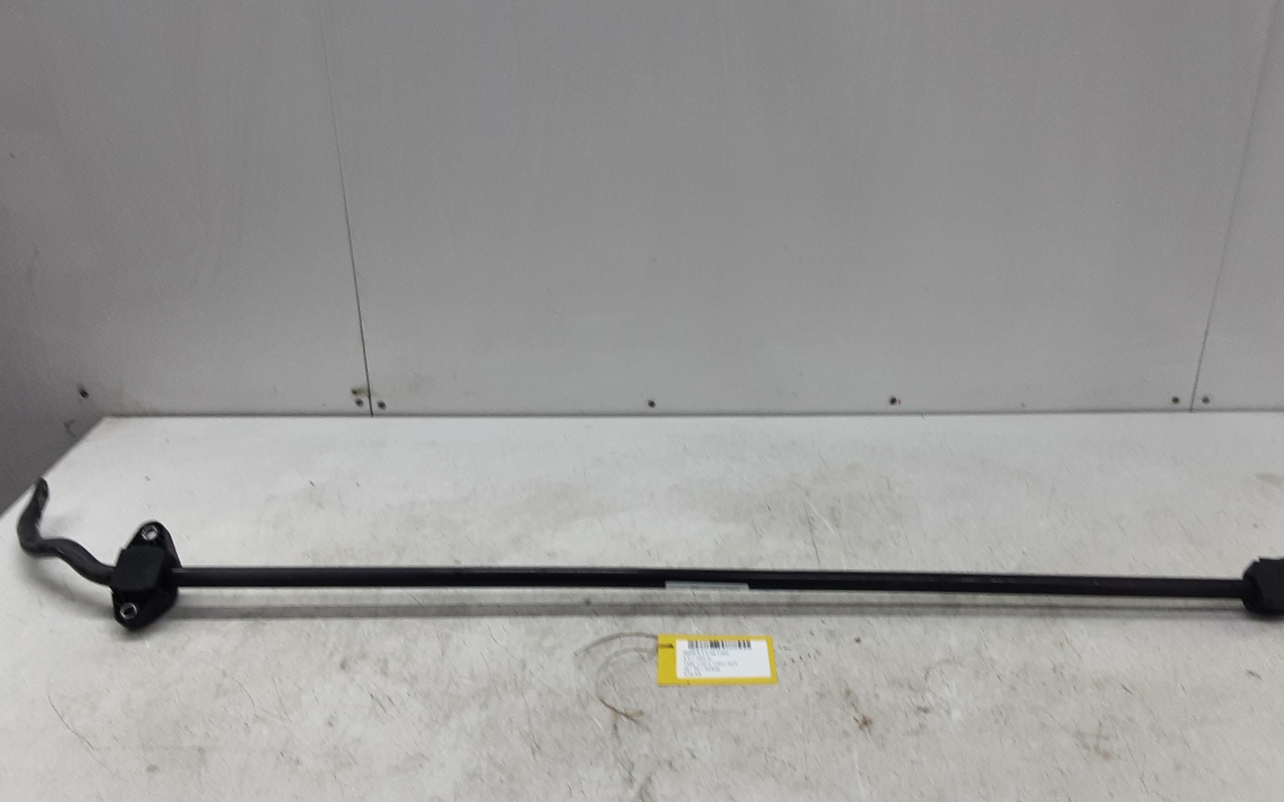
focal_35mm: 33
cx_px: 698
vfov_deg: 38.3
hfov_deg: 58.1
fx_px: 1155
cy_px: 431
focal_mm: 2.91
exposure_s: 1/50
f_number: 1.9
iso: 64
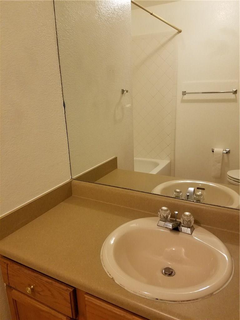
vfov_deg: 67.3
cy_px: 160
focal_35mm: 26
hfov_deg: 53.1
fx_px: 240
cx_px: 120
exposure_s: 1/24
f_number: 1.7
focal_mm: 4.2
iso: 200
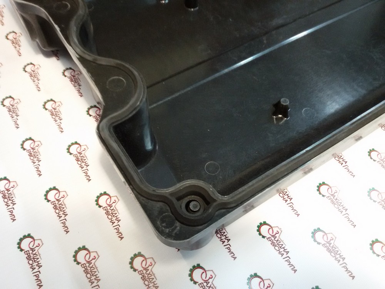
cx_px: 192
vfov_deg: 45.4
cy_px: 144
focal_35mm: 31
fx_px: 345
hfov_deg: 58.4
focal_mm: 2.93
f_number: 2.4
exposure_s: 1/17
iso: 200
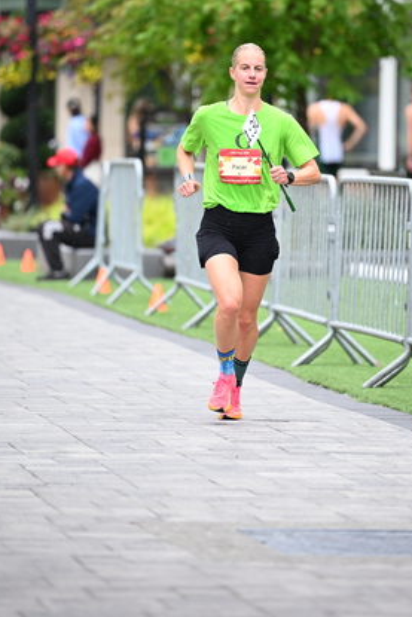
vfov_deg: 7.8
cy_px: 229
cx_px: 255
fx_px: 4545
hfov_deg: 5.2
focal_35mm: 265
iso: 1250
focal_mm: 200
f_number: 2.8
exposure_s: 1/1250
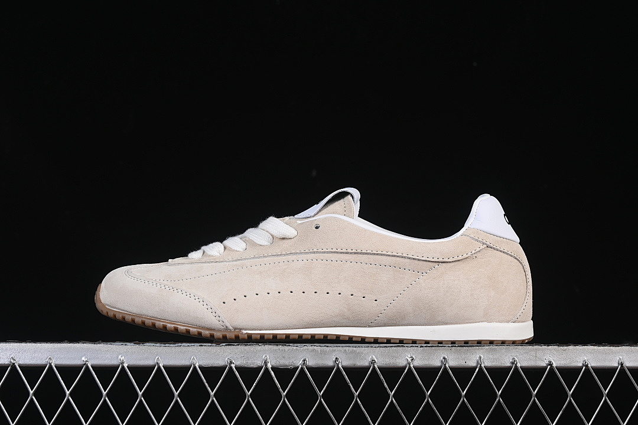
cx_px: 319
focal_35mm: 75
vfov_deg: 18.2
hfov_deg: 27.0
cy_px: 212
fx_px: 1329
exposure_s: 1/80
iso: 160
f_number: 8
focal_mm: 50
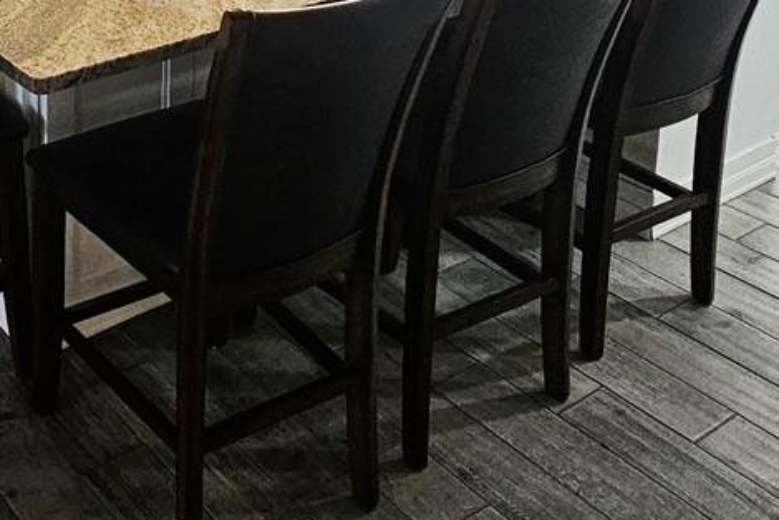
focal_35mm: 46
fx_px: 996
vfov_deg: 24.5
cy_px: -199
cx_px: -27
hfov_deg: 37.4
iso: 250
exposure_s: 1/60.2
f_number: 2.2
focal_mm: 2.2
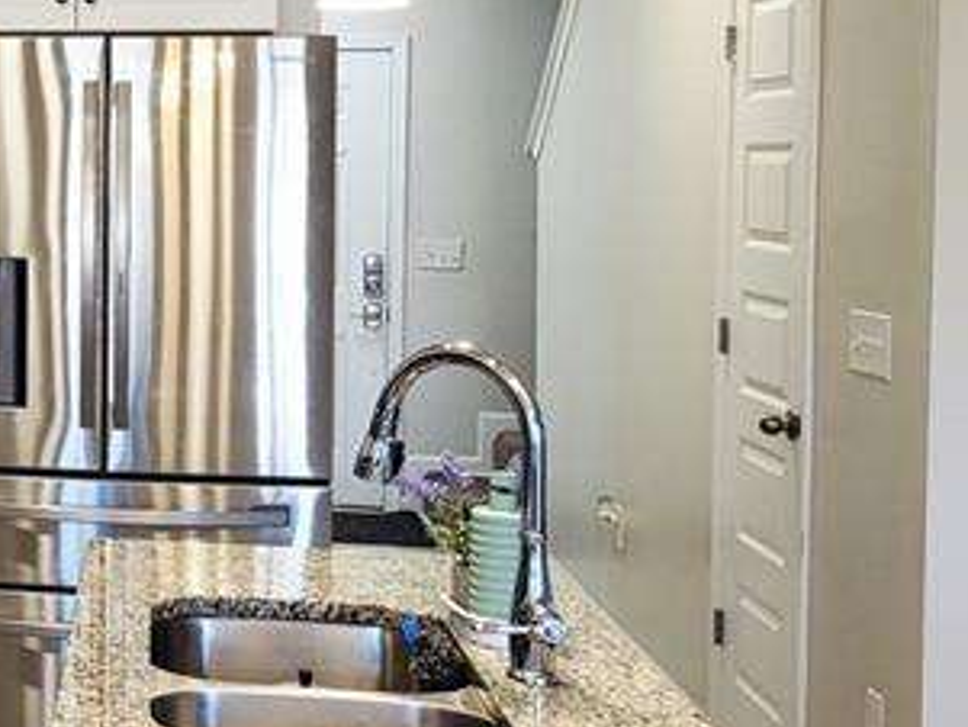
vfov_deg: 21.2
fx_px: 1930
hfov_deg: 24.9
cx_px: -241
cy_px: 209
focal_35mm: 69
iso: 250
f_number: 1.8
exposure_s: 1/120
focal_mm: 5.4
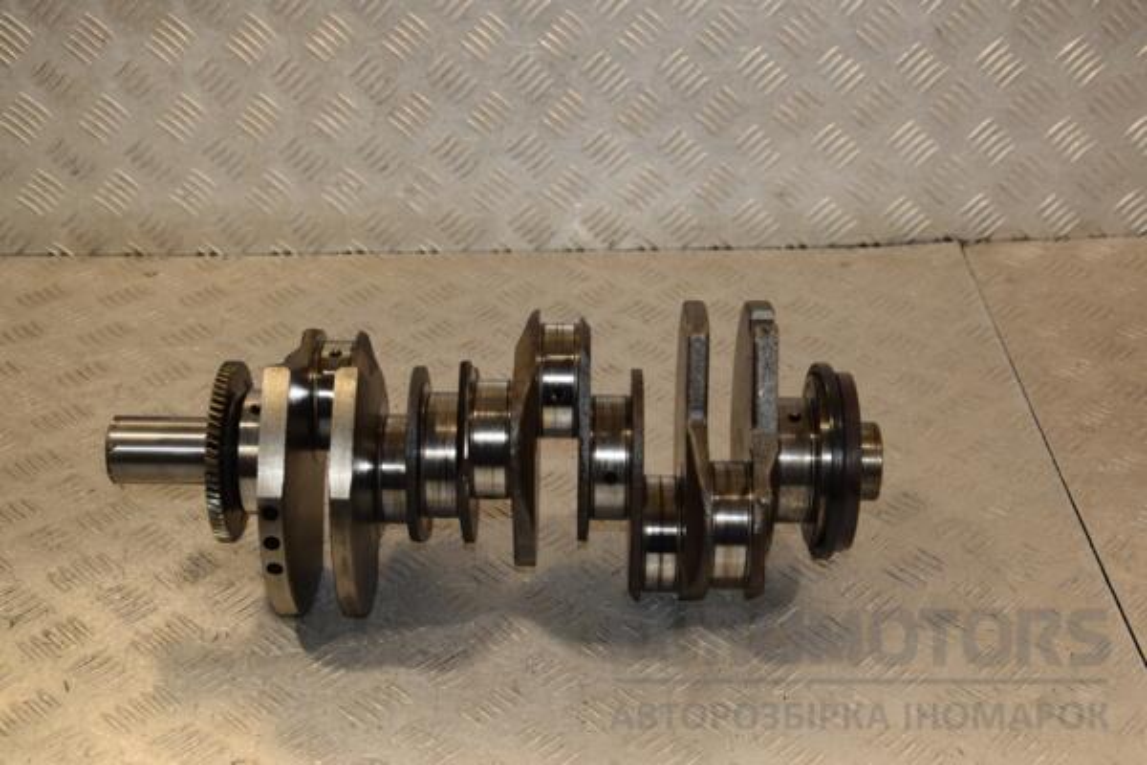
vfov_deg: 25.8
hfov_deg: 37.9
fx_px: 1673
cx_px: 574
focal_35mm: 52
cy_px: 382
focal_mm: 35
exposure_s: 1/200
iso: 800
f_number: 6.3
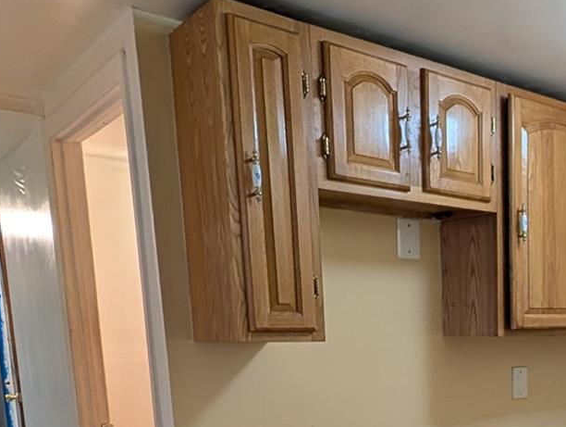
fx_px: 655
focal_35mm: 40
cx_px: 530
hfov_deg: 42.1
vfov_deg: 32.3
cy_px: 455
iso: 157
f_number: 1.7
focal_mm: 2.02
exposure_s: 1/24
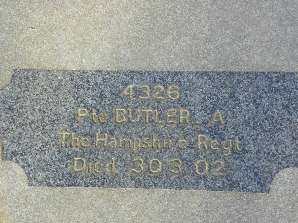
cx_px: 149
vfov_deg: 14.1
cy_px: 112
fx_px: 904
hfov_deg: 18.7
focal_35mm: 105
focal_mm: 18.8
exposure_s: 1/60
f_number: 4
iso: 64
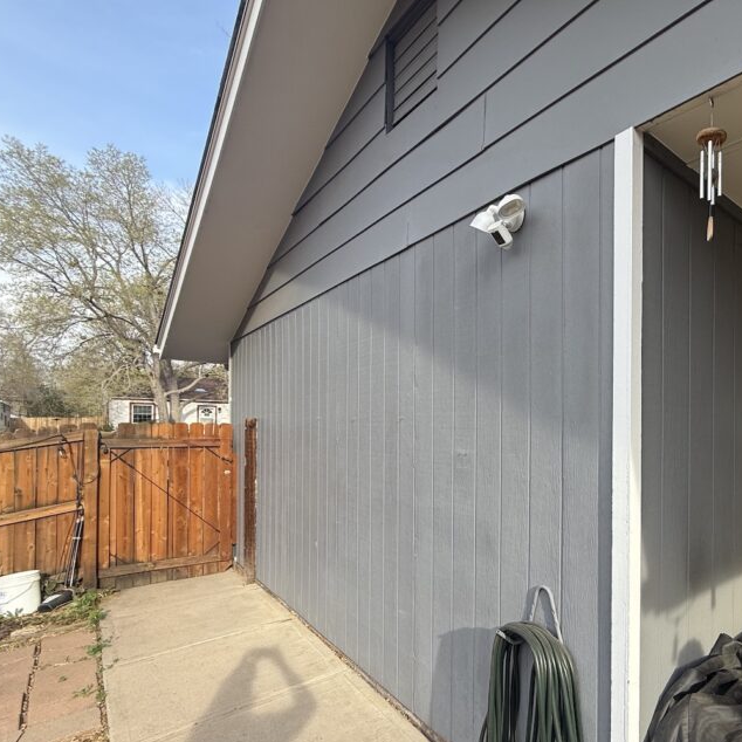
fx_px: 485
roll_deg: -0.2
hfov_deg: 68.1
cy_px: 431
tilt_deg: +0.2
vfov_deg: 74.3
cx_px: 589
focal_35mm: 20
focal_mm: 2.22
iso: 50
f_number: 2.2
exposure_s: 1/416
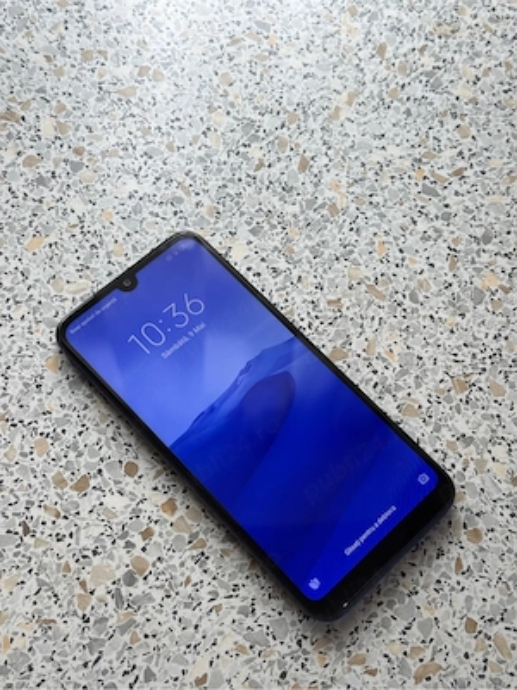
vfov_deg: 39.7
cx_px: 258
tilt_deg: -65.2
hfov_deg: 30.3
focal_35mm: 48
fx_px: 956
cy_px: 345
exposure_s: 1/197
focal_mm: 6.76
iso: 160
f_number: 1.78
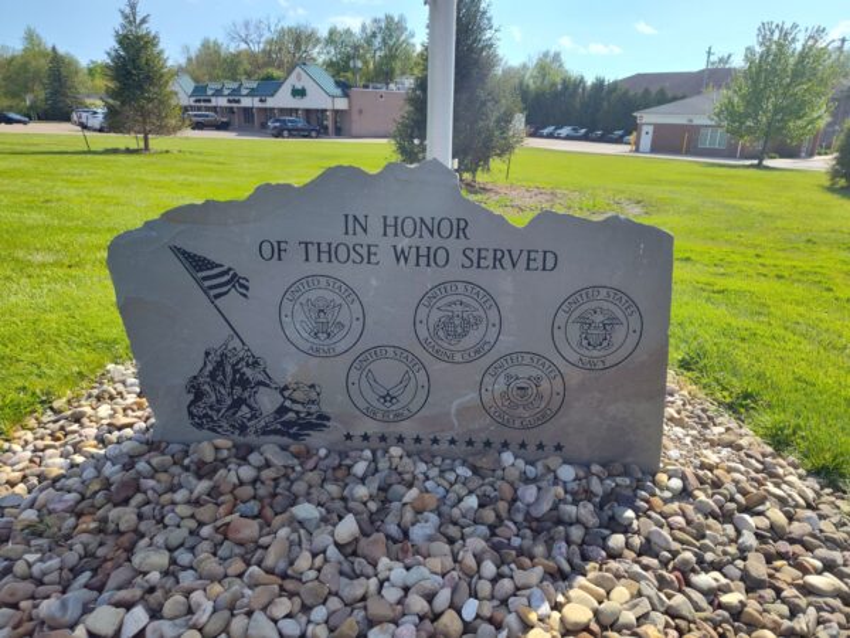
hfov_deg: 73.9
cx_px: 425
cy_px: 319
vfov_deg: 58.9
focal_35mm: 23
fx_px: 565
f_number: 1.8
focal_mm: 5.56
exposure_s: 1/1089
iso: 100
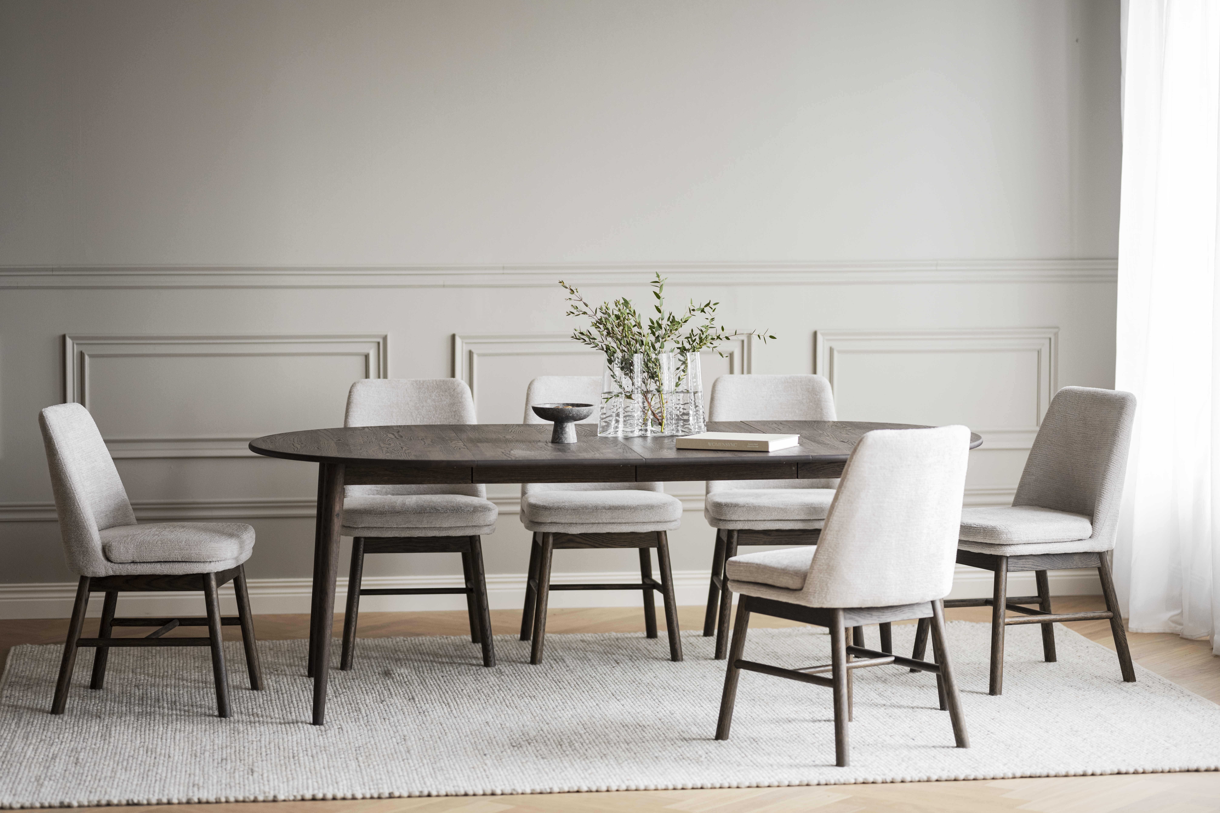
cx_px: 610
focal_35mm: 85
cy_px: 406
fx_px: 2880
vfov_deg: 16.1
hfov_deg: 23.9
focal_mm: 85
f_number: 1.8
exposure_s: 1/250
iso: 320
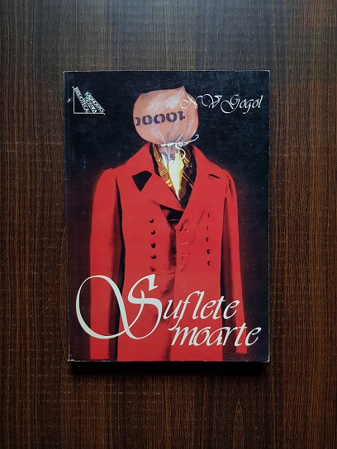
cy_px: 224
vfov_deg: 67.3
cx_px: 168
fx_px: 337
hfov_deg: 53.1
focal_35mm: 26
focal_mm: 4.3
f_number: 1.7
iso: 125
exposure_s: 1/50
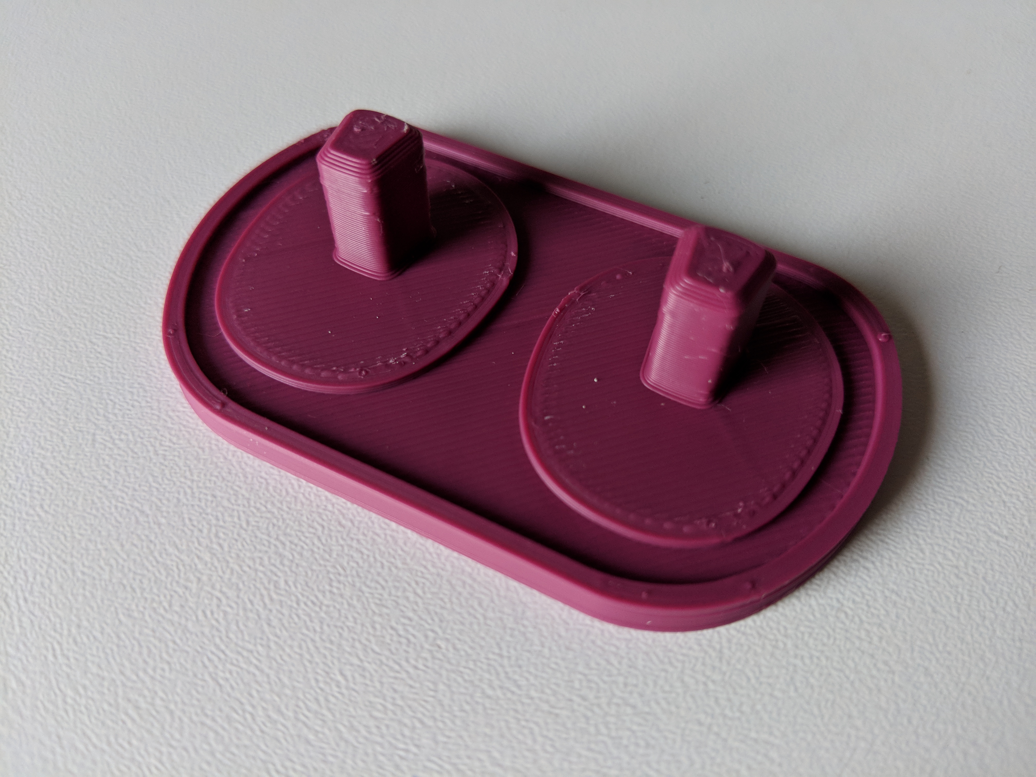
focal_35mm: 27
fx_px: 808
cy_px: 388
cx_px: 518
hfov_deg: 65.3
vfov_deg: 51.4
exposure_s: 1/100
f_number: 1.8
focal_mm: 4.44
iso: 264
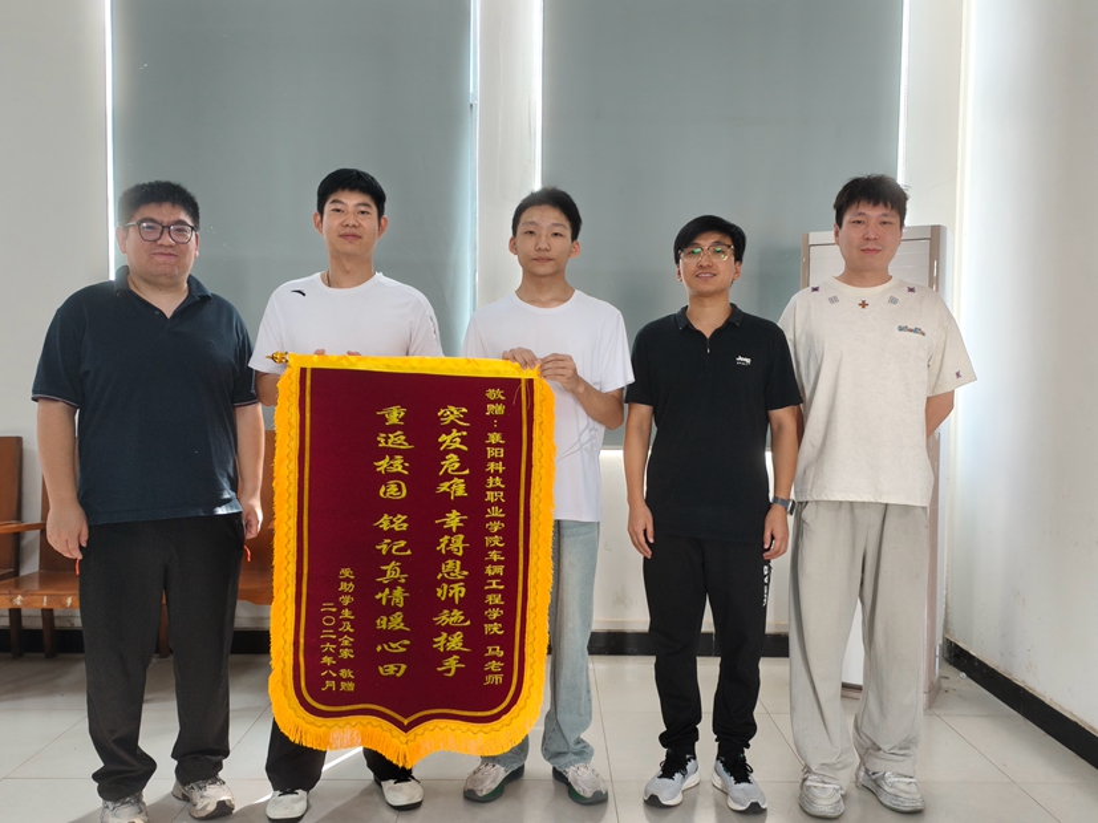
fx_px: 951
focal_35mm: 30
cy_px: 412
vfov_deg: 46.8
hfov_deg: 60.0
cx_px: 549
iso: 320
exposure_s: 1/100
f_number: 1.6
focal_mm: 5.84
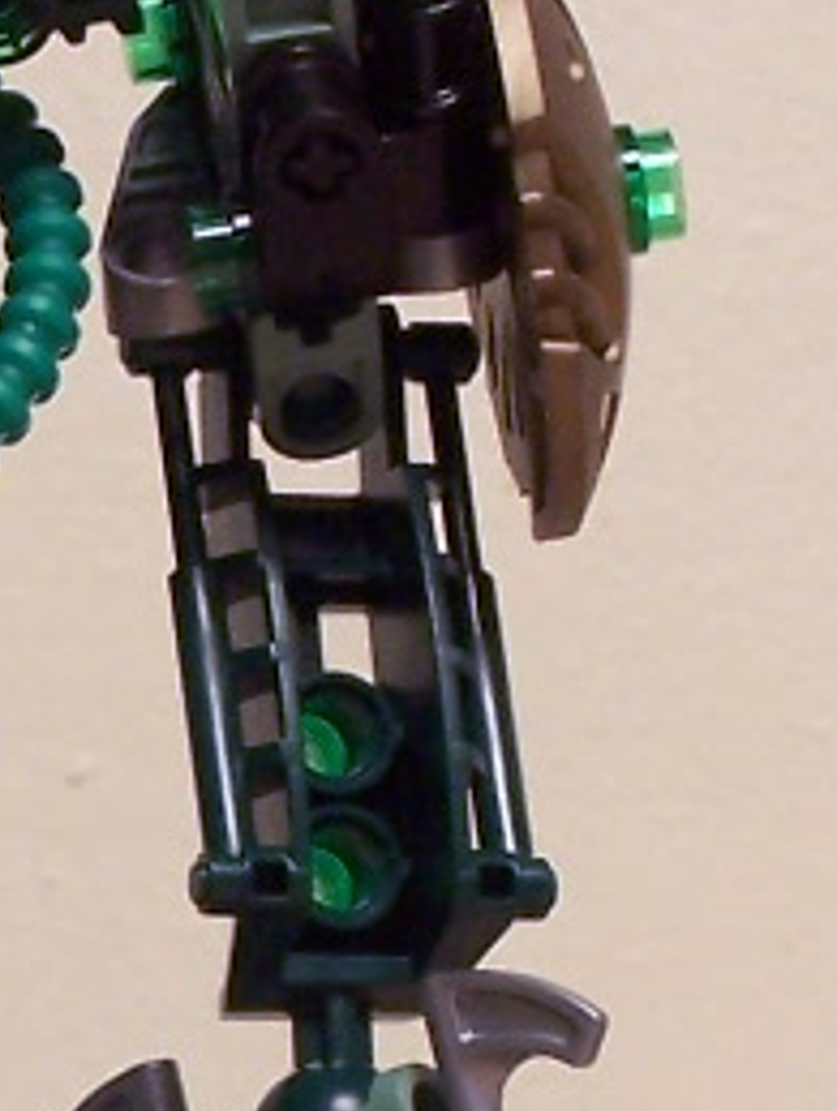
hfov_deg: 4.3
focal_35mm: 347
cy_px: 1098
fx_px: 11160
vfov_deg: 5.7
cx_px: -511
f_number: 3.2
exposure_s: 1/10
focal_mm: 12.4
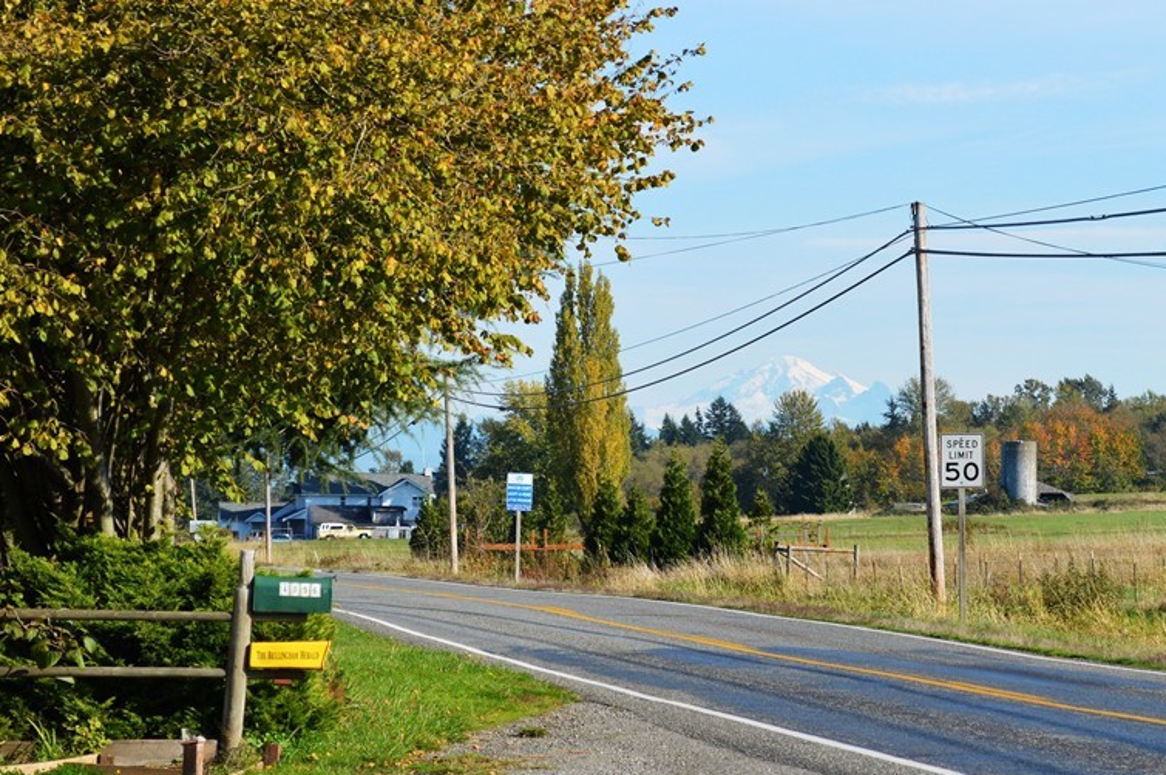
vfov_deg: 11.5
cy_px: 384
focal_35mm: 119
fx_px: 3842
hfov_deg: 17.2
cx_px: 787
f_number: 8
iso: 100
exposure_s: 1/250
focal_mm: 55
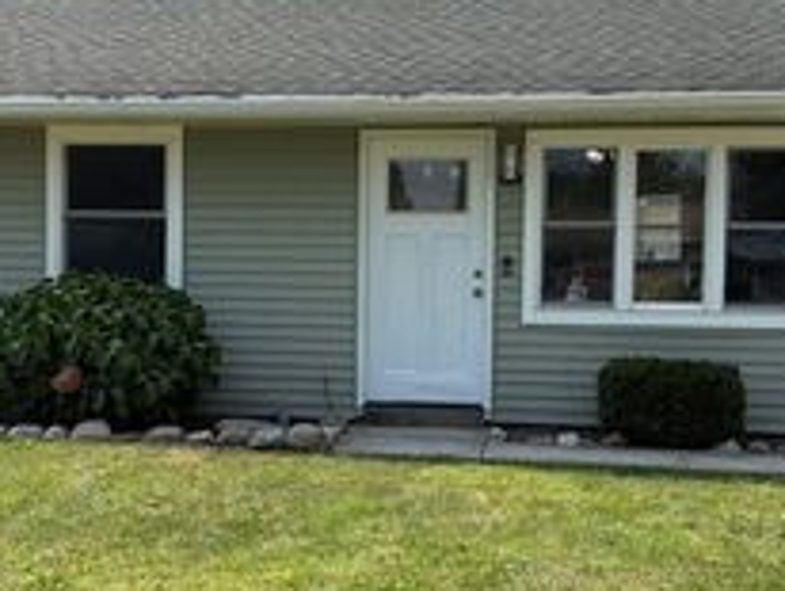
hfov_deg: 30.6
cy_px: 311
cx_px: 301
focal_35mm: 63
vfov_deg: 23.3
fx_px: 1430
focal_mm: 5.96
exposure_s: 1/3831
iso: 64
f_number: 1.6
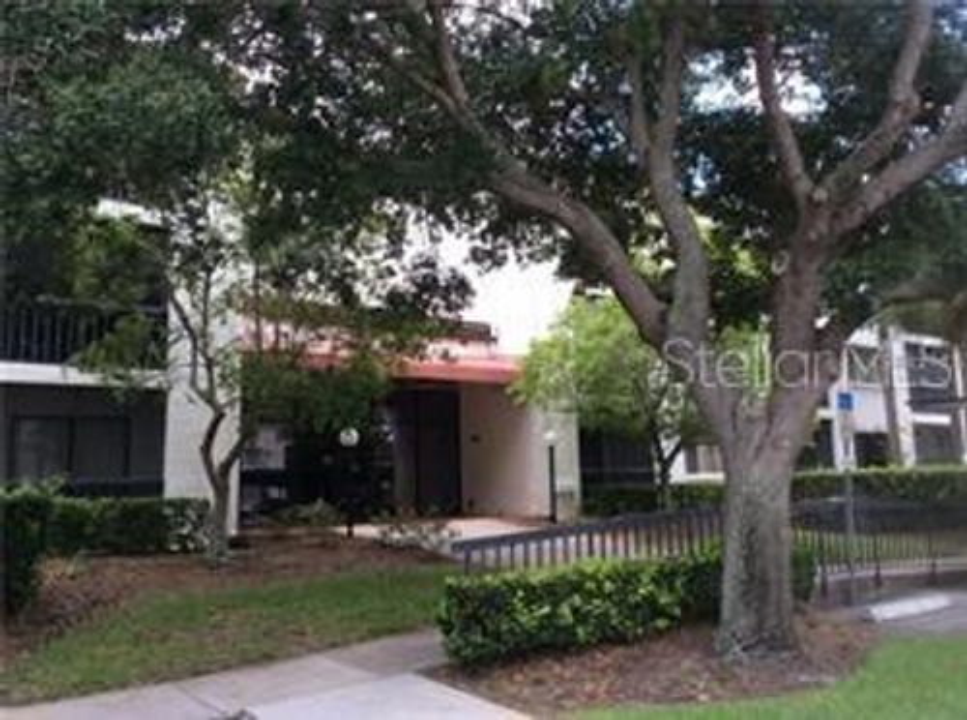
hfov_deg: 57.0
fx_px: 891
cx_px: 484
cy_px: 360
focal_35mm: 32
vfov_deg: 44.0
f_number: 2.4
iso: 32
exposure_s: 1/360
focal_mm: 3.3
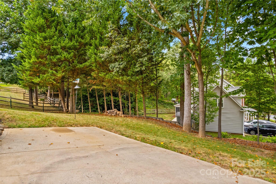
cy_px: 92
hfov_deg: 78.6
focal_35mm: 22
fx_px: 169
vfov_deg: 57.2
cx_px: 138
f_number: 2.8
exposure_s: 1/200
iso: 100
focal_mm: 8.38
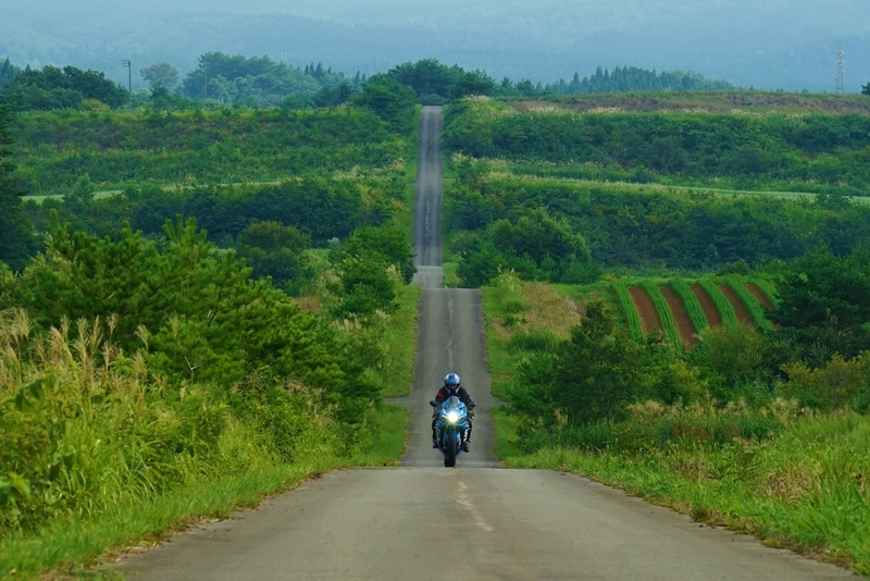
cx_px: 435
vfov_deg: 13.1
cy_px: 290
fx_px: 2538
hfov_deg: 19.4
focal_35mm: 105
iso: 100
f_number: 7.1
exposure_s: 1/200
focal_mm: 105
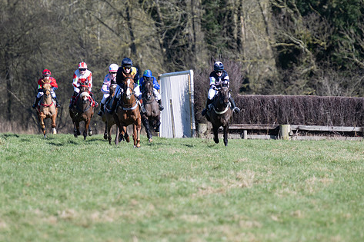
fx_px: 4457
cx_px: 168
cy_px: 101
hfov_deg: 4.7
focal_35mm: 441
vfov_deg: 3.1
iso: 160
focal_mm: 240
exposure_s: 1/1000
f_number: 4
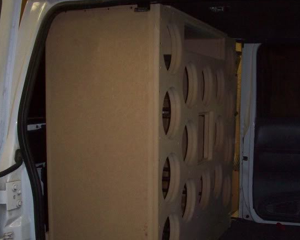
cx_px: 197
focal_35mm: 53
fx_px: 471
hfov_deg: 35.1
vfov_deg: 28.5
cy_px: 150
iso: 200
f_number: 2.8
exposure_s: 1/64
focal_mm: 6.2
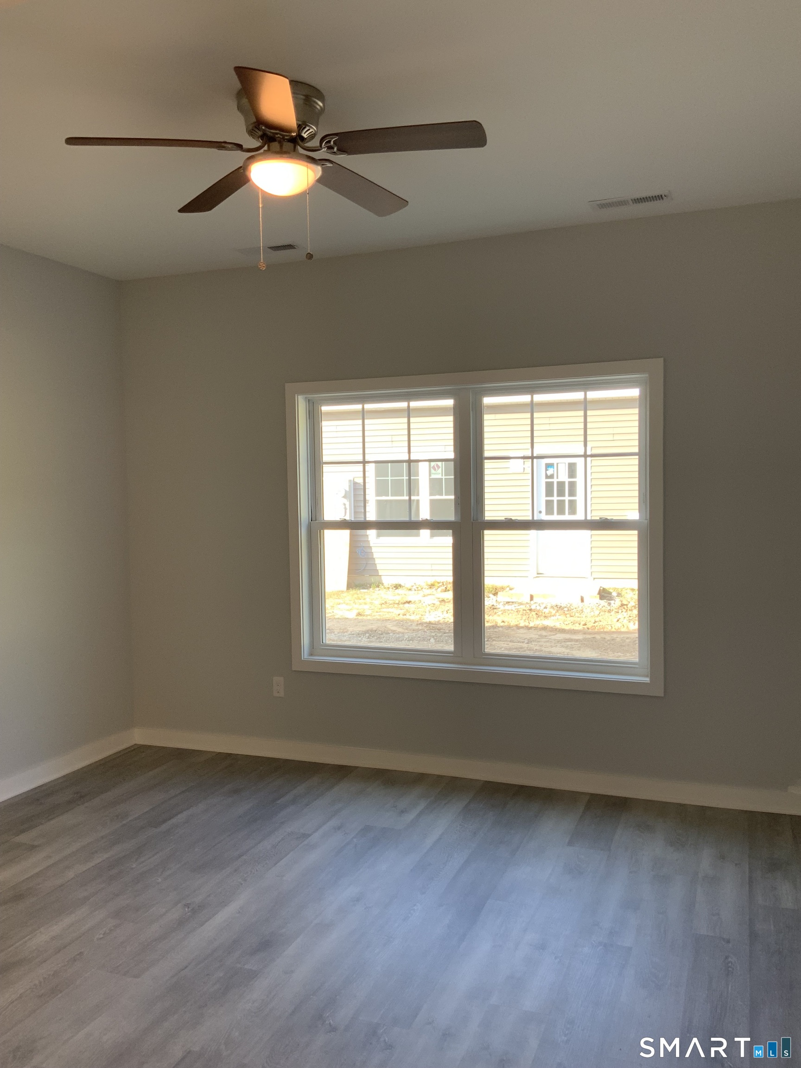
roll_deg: +0.4
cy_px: 534
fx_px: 895
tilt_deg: -4.3
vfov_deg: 61.7
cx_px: 400
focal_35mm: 29
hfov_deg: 48.2
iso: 64
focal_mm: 3
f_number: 1.8
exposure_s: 1/120
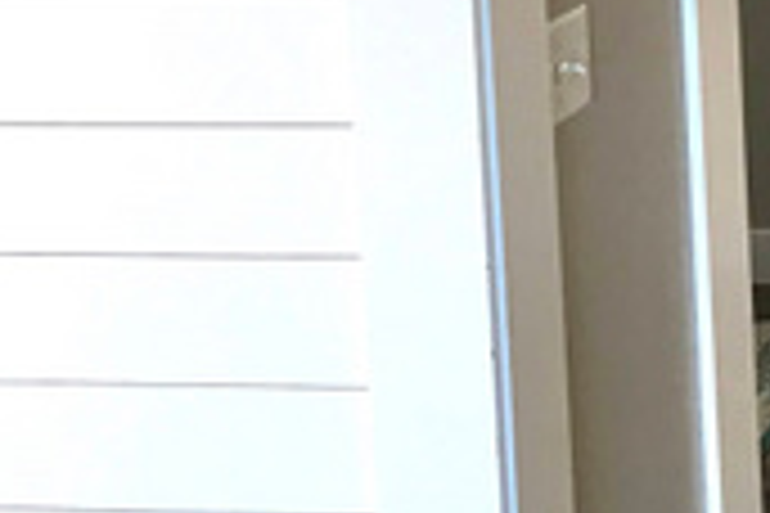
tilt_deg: -5.1
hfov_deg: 15.8
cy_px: -324
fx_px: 2331
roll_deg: +1.1
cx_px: 1418
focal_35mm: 109
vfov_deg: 11.8
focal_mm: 3.99
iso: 25
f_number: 1.8
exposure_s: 1/30
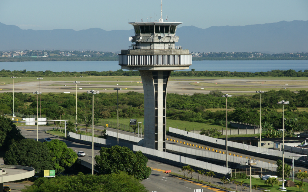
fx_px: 969
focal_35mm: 116
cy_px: 90
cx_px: 154
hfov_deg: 18.1
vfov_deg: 11.3
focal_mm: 75
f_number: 8
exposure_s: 1/800
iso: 200
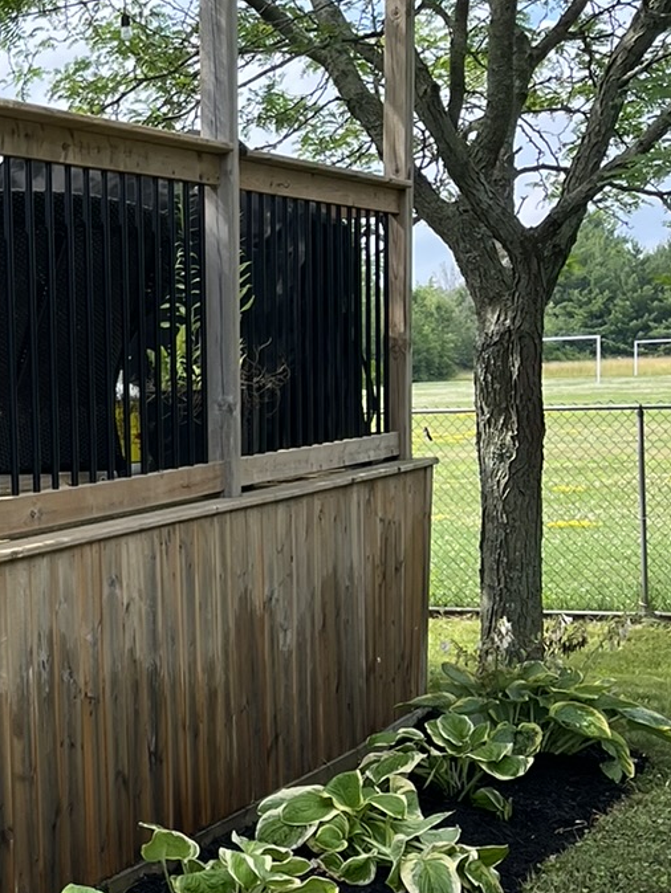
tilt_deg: -5.6
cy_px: 608
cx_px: -301
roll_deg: +2.7
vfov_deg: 24.6
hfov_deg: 17.1
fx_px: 2041
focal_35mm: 79
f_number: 1.6
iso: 50
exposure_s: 1/967
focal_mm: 5.1
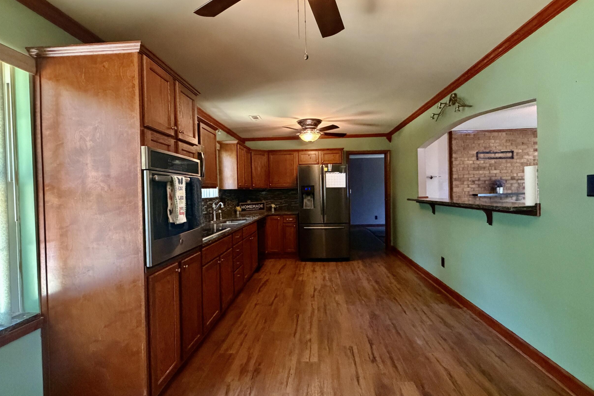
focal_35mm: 18
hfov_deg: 90.0
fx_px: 297
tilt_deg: -1.1
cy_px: 196
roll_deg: +1.6
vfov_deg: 67.4
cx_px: 306
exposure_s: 1/60
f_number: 2.2
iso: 1000
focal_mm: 2.22
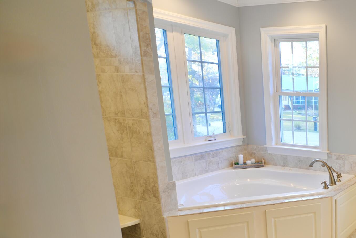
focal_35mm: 31
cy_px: 167
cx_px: 390
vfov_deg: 41.6
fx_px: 307
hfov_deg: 45.5
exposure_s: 1/40
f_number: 3.2
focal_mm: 14
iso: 125
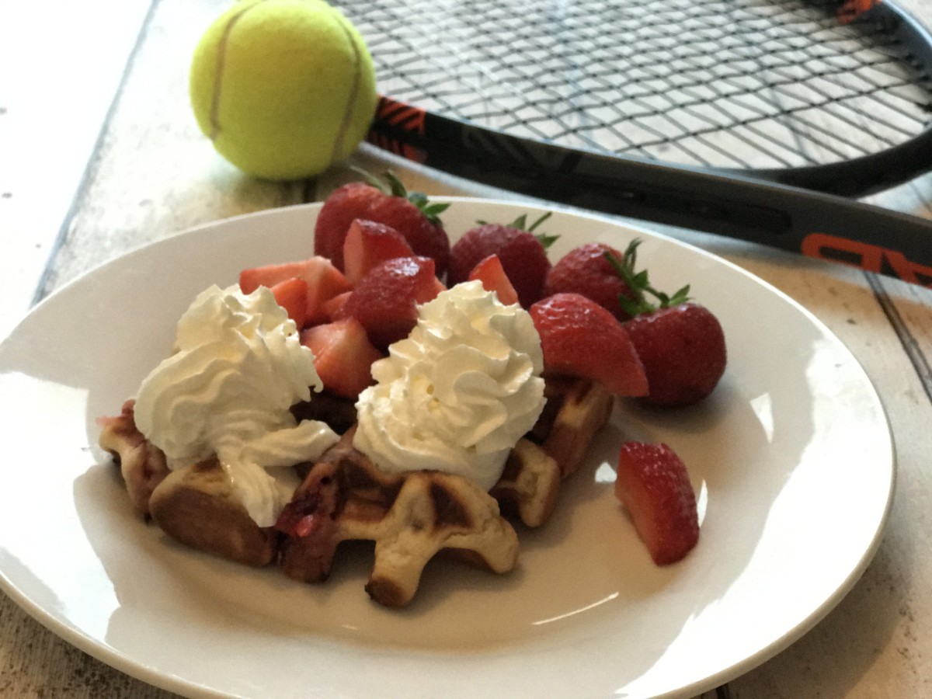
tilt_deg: -30.8
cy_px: 350
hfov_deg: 33.8
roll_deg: -0.8
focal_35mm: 57
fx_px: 1535
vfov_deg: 25.7
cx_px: 466
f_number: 2.8
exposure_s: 1/50
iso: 500
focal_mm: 6.6
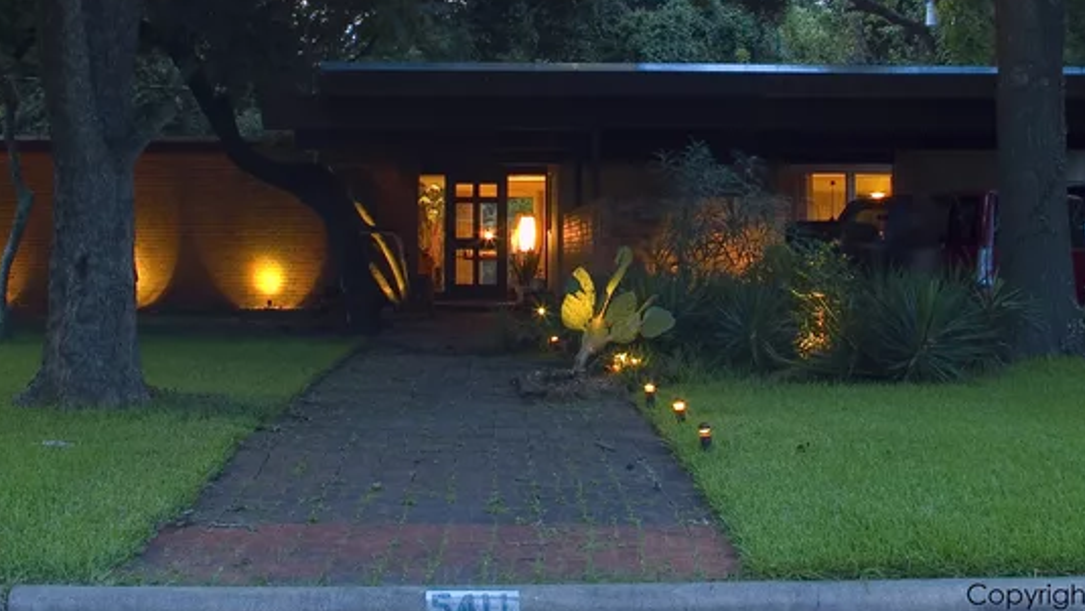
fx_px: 2094
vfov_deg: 16.4
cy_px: 87
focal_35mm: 73
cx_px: 499
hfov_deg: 29.0
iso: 200
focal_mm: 31
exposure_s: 25
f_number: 16
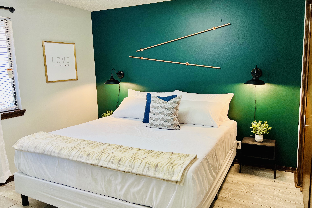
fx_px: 243
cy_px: 99
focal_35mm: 28
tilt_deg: -8.1
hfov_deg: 65.5
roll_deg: +1.6
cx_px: 160
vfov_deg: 46.4
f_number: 1.5
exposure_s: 1/60
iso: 64
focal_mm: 5.7
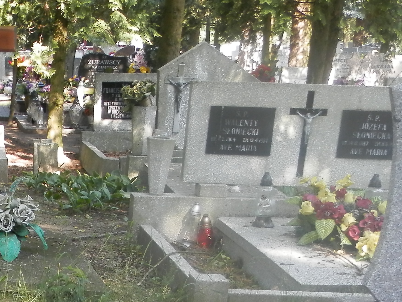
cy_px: 355
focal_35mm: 82
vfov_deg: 17.2
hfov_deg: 22.3
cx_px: -61
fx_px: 952
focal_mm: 5.5
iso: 125
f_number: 3.2
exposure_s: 1/80
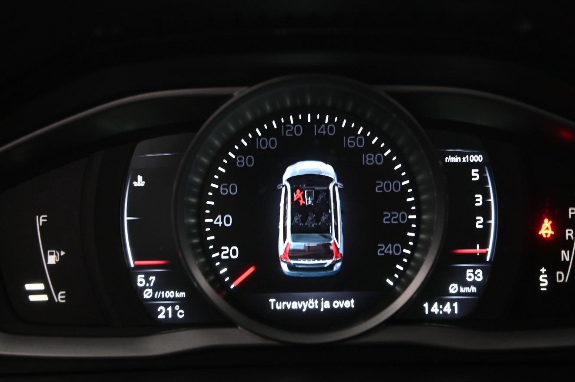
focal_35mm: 59
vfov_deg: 22.9
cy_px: 163
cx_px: 307
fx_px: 942
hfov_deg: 33.9
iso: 2000
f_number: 4
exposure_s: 1/40
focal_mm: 48
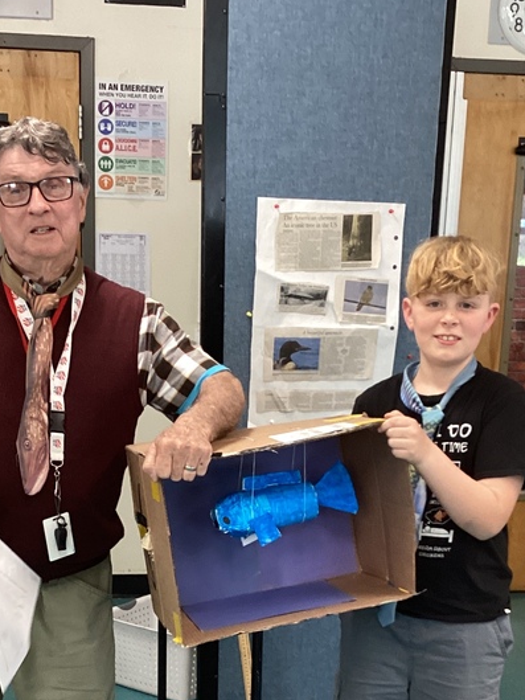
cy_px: 536
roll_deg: -0.4
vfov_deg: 31.5
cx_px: 250
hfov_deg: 24.4
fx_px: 1213
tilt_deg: -13.6
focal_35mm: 60
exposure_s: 1/60
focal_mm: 3.3
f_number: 2.4
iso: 250
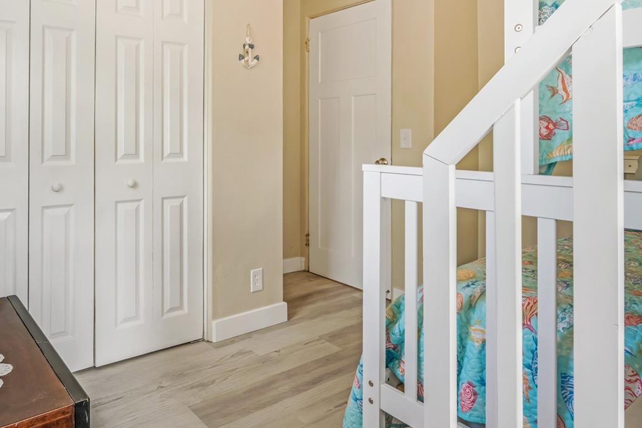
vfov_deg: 50.3
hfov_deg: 71.0
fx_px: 441
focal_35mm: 25
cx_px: 243
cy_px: 125
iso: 250
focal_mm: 11
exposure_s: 1/125
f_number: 9
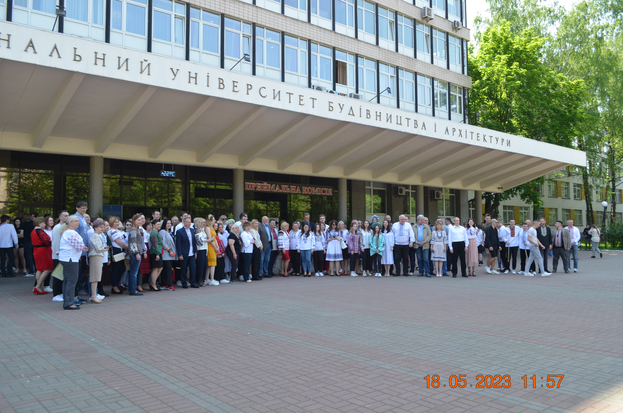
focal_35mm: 30
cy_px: 206
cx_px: 312
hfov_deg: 62.0
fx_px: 518
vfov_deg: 43.4
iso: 200
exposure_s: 1/160
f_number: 6.3
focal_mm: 20
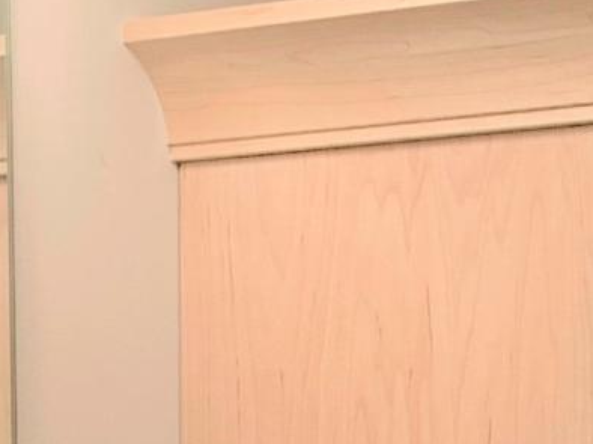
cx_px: 495
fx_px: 3390
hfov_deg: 10.0
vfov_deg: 6.7
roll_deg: -1.0
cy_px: 1419
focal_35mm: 198
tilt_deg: -12.4
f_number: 1.8
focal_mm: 4.25
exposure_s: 1/120
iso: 100
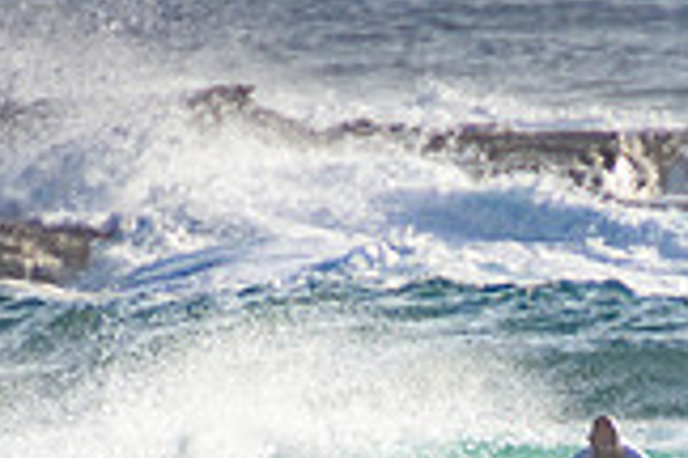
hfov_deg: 1.0
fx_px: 41047
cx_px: 680
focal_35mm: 2148
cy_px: 592
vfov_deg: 0.6
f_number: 5.6
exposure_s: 1/2000
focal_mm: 400
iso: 250
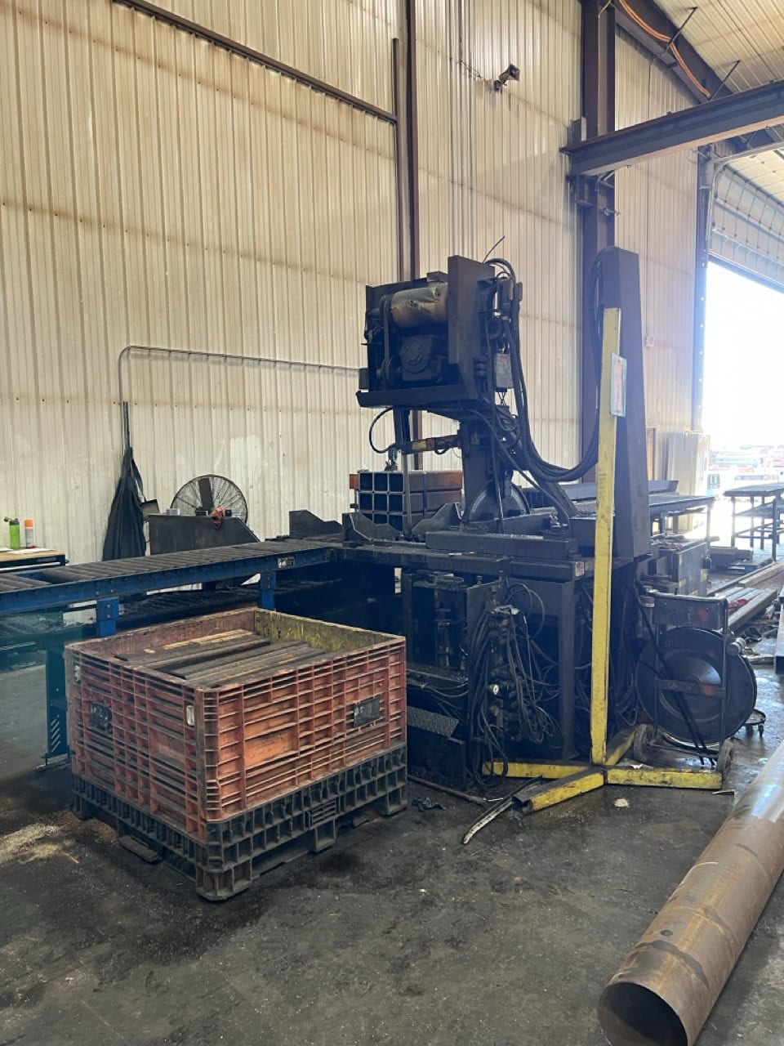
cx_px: 392
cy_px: 523
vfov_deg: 67.3
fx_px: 785
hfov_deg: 53.1
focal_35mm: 26
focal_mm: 5.7
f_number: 1.5
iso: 200
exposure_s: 1/60
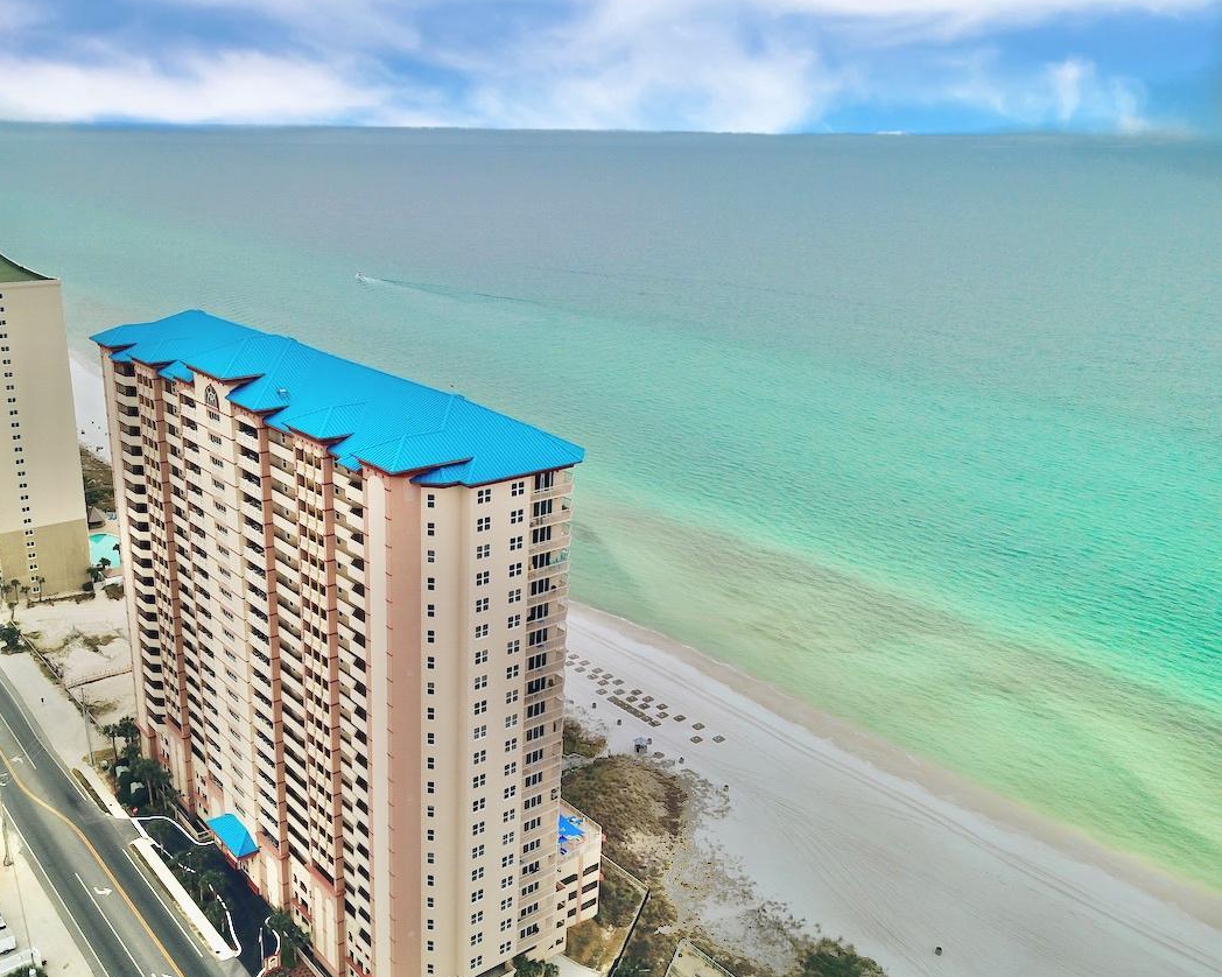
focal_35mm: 31
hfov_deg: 56.7
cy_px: 546
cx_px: 477
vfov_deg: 47.0
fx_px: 1121
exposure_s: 1/946
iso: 100
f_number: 2.2
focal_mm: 4.73
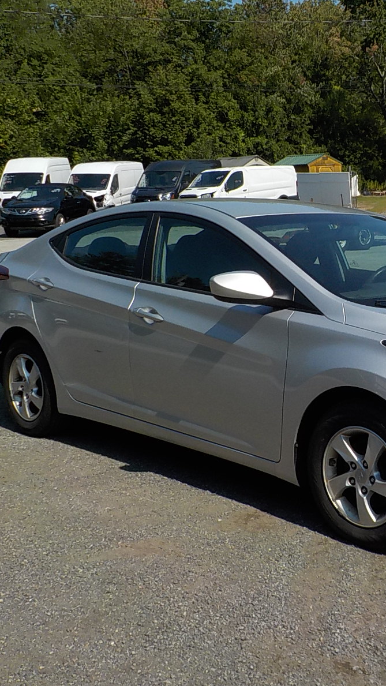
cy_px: 342
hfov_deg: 26.0
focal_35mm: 44
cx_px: 365
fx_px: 800
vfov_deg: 46.4
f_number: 3.3
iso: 125
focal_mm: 4.1
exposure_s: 1/2000
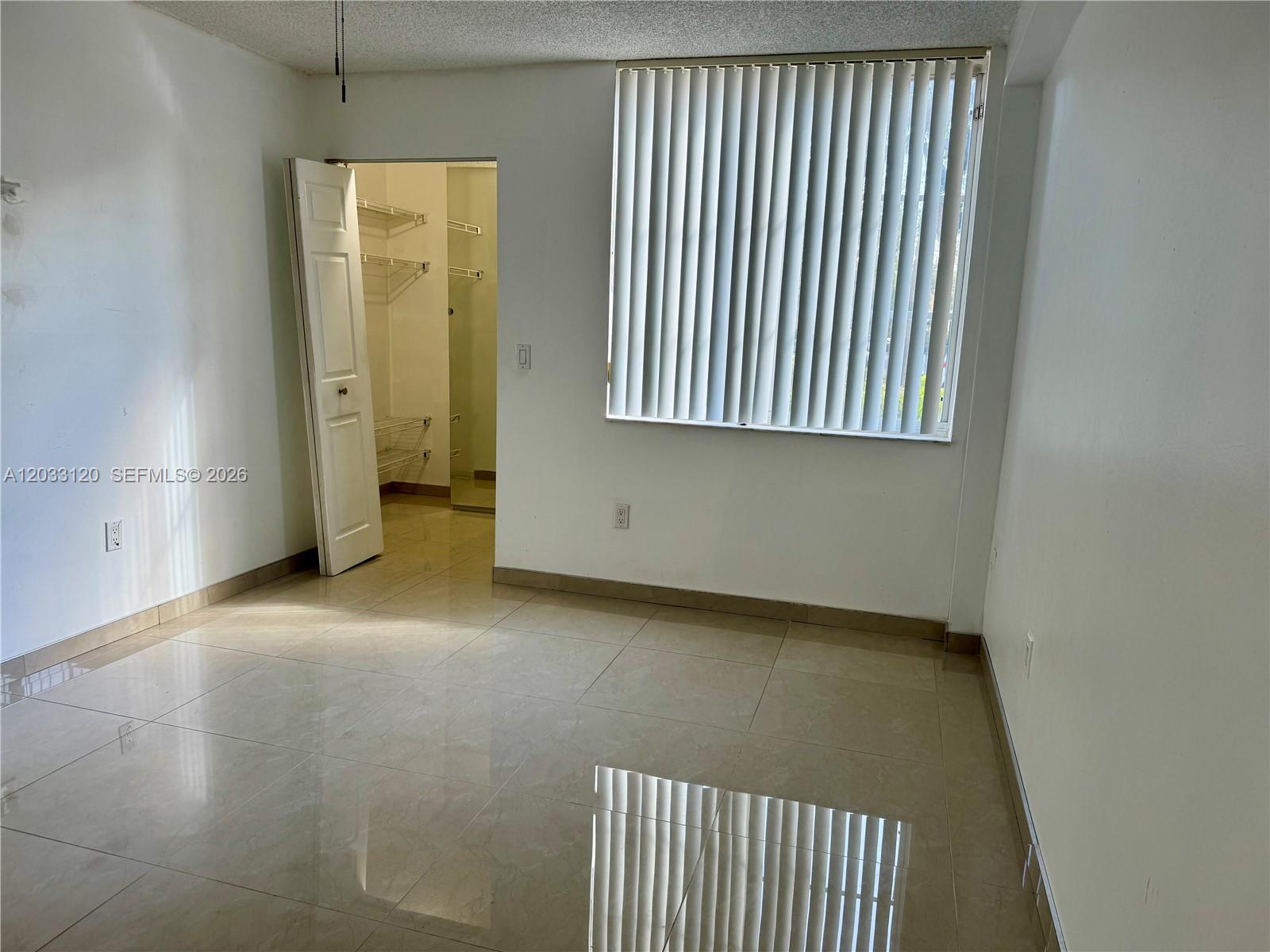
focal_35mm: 24
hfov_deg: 71.6
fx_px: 881
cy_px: 476
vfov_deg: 56.8
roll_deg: -2.4
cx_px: 635
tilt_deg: -9.9
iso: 64
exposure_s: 1/120
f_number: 1.78
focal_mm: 6.76
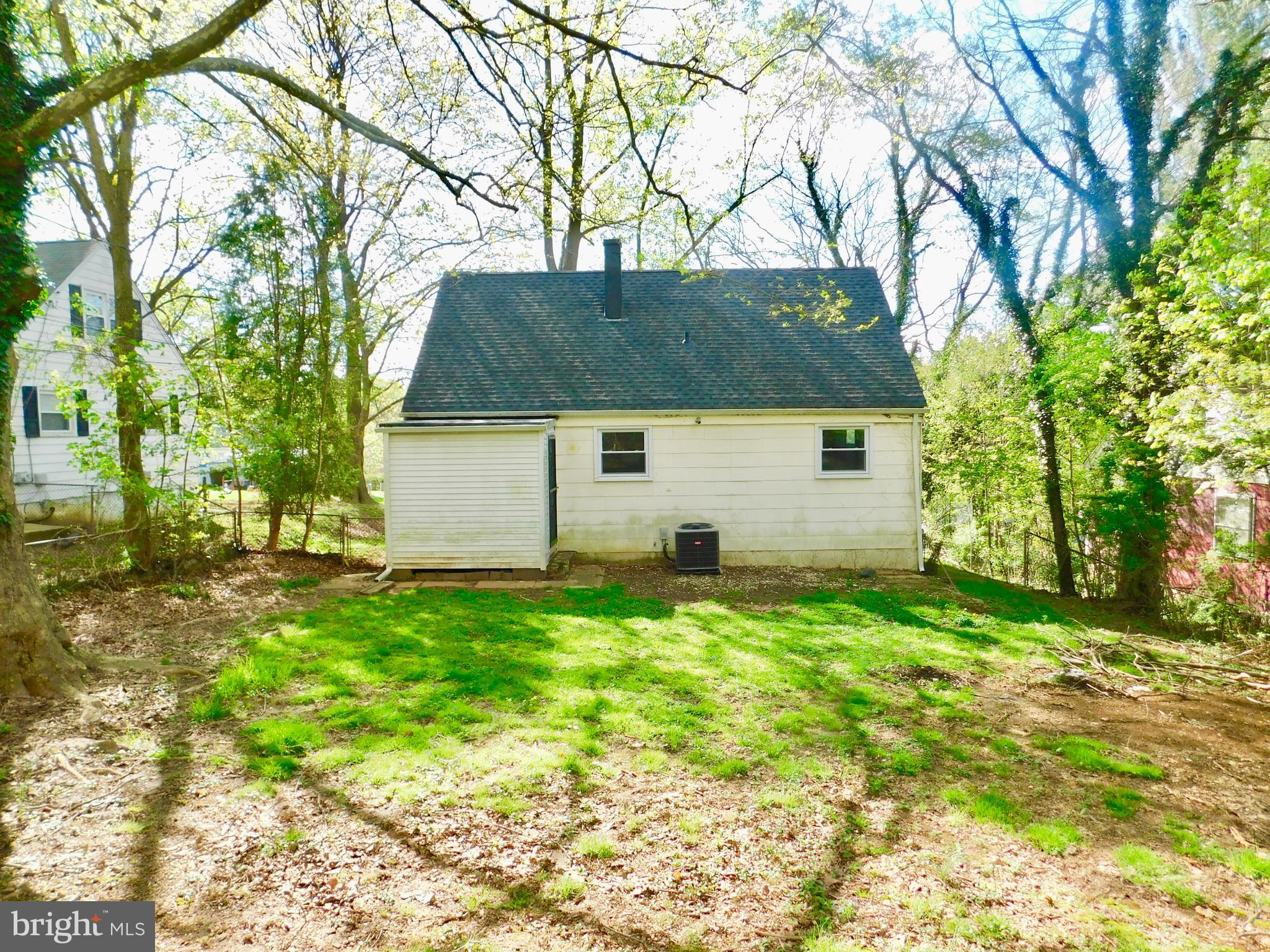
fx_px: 844
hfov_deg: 73.9
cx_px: 635
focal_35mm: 23
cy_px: 476
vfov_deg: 58.9
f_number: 3
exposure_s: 1/320
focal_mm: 4
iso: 125
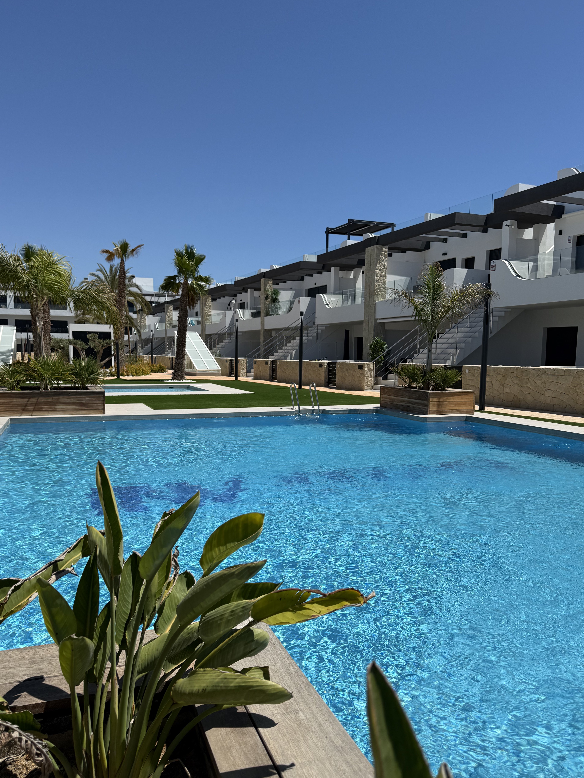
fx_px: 607
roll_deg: +0.1
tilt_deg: -6.6
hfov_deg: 51.3
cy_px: 414
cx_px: 265
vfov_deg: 65.3
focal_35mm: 27
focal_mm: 6.76
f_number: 1.78
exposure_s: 1/8130
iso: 80
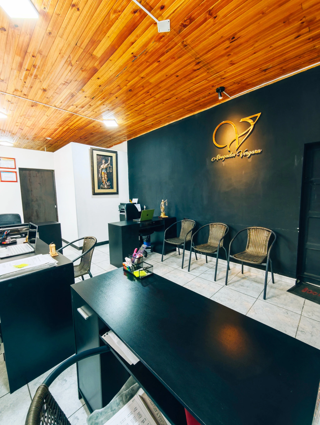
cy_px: 212
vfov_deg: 102.0
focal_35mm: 14
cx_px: 160
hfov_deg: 85.8
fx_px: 172
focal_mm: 2.16
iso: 200
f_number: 2.2
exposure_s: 1/30
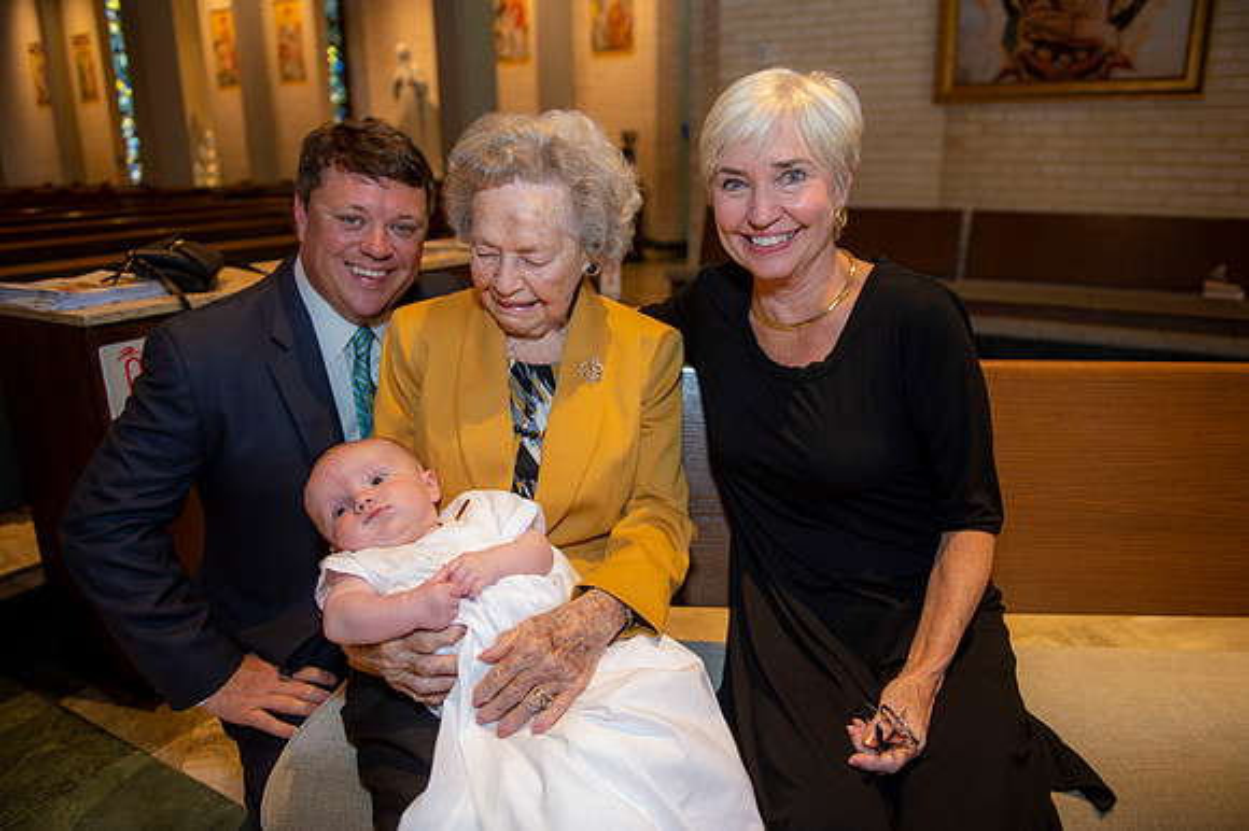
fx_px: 902
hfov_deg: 69.4
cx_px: 624
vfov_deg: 49.5
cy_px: 416
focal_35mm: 26
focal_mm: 26
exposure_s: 1/100
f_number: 2.8
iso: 1000
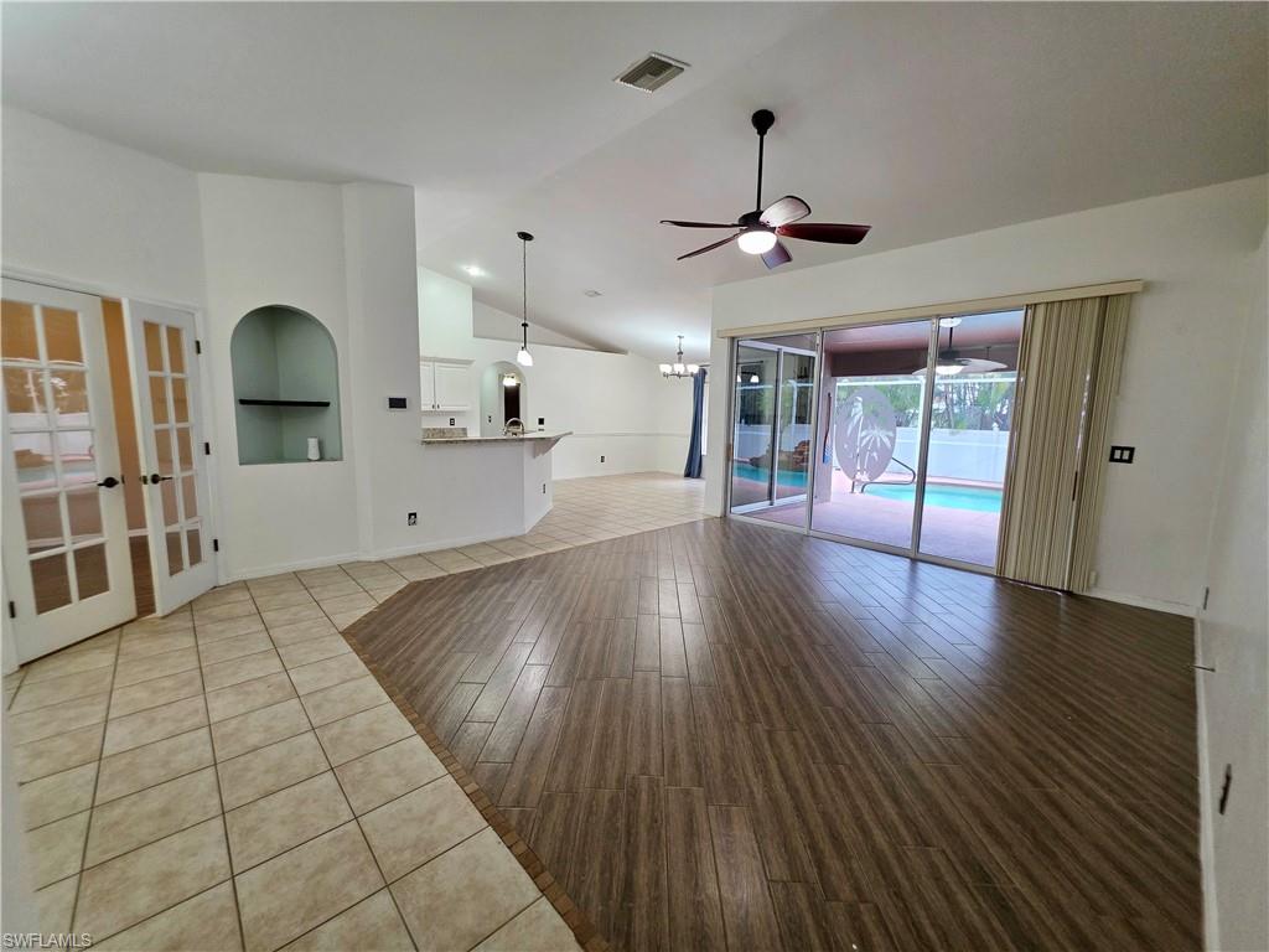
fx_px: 477
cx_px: 634
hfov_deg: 106.2
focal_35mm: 13
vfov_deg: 89.9
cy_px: 476
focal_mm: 2.2
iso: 250
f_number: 1.9
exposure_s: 1/120
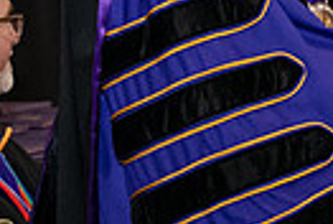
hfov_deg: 6.6
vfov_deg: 4.4
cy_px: -90
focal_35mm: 309
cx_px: 386
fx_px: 2865
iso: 2500
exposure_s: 1/200
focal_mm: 70
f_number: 5.6
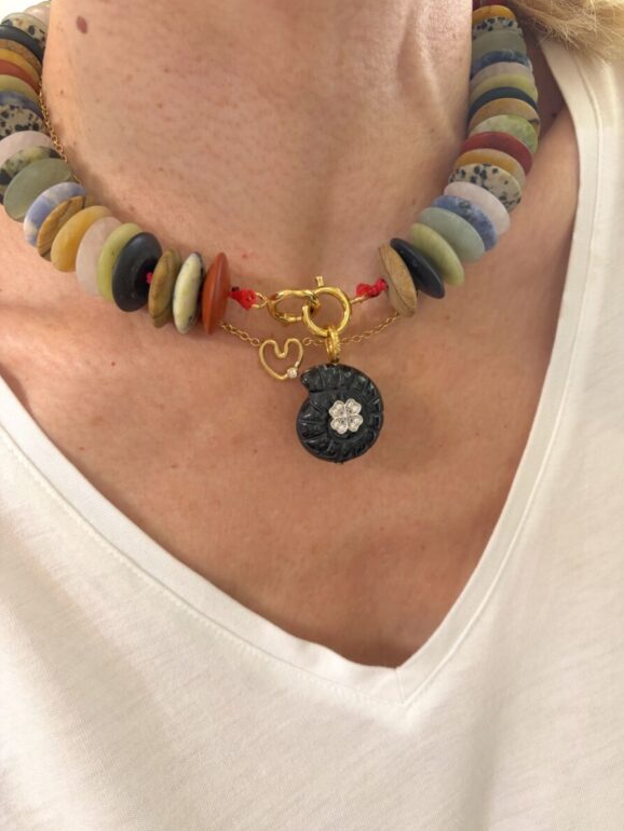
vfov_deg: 65.3
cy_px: 412
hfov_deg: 51.4
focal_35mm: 27
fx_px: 649
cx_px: 323
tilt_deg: -7.9
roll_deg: +7.4
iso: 160
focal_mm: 5.96
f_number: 1.6
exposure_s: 1/50
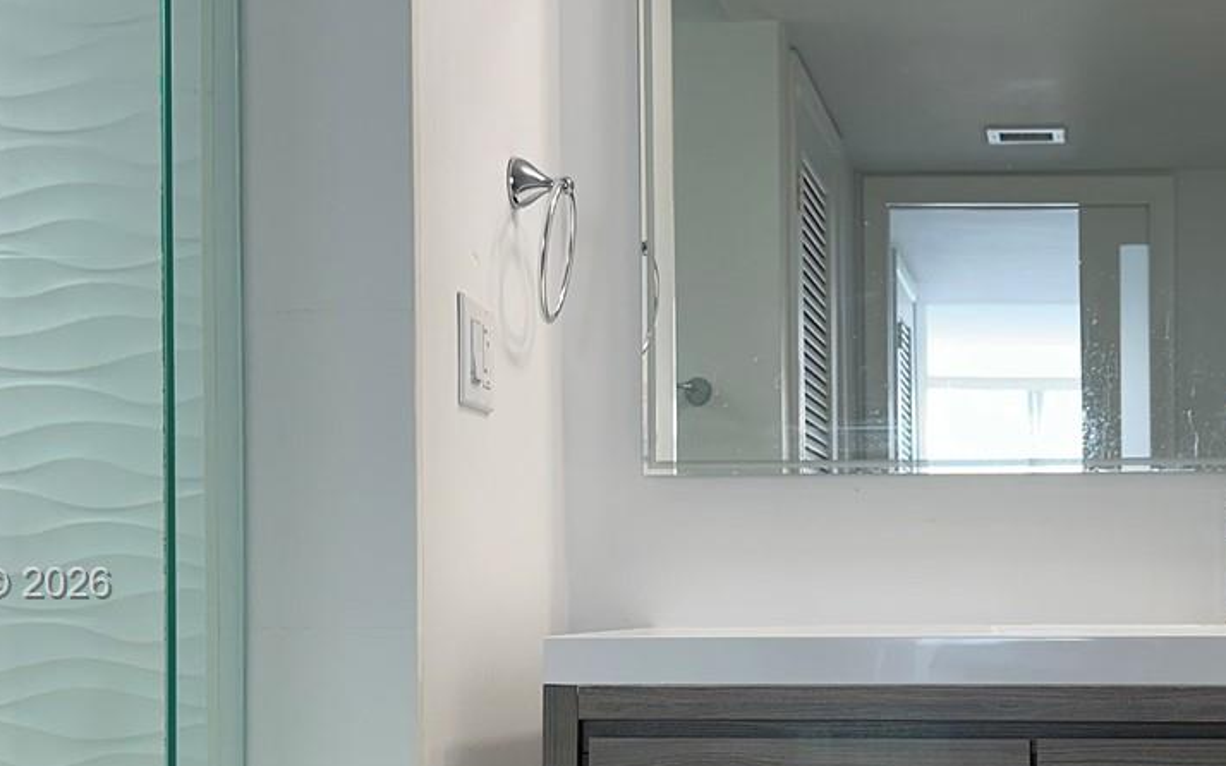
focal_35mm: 57
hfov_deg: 34.8
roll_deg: +0.1
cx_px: 950
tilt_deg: -0.2
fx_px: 1904
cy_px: 586
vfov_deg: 22.5
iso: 80
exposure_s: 1/120
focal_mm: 6.86
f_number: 1.78
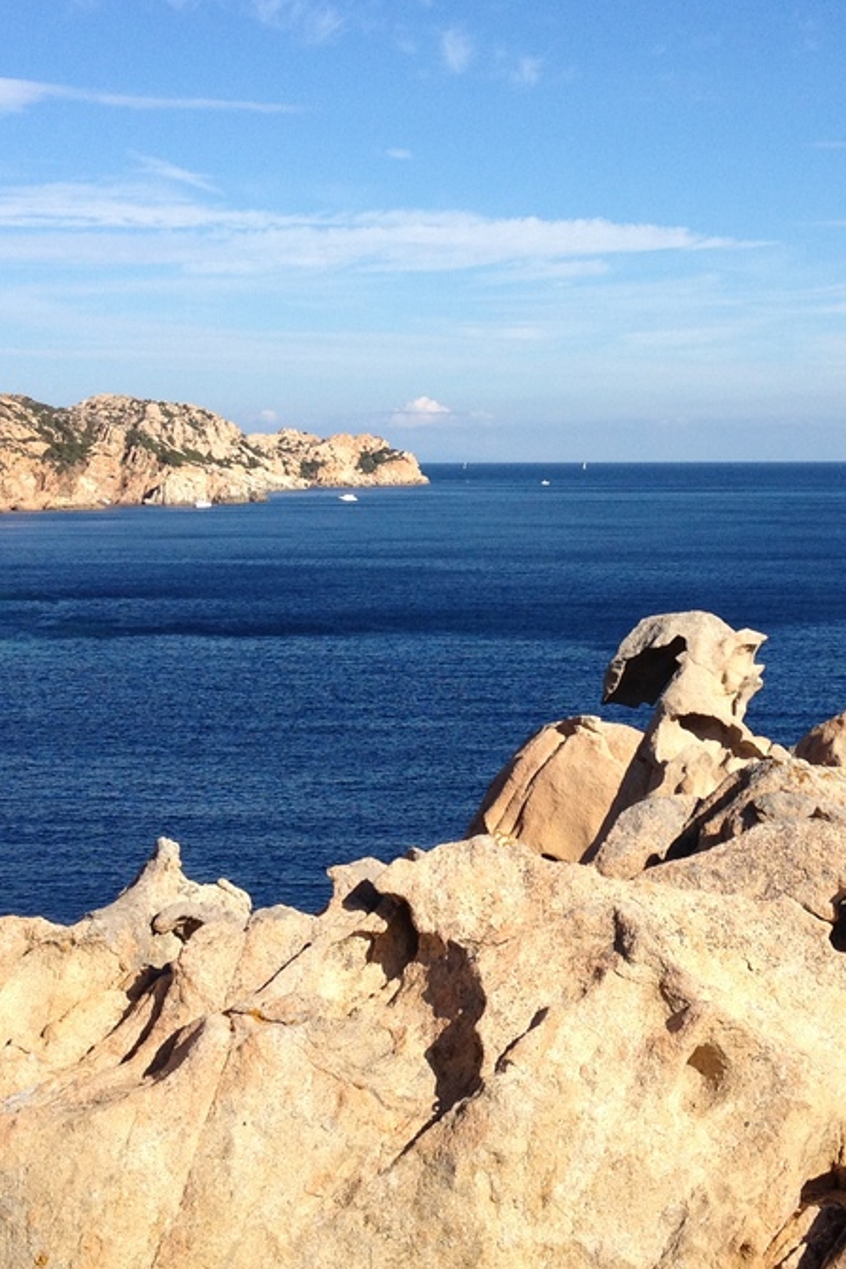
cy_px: 495
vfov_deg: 30.9
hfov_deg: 20.8
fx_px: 2291
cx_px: 610
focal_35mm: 65
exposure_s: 1/1905
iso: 64
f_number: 2.4
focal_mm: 4.28
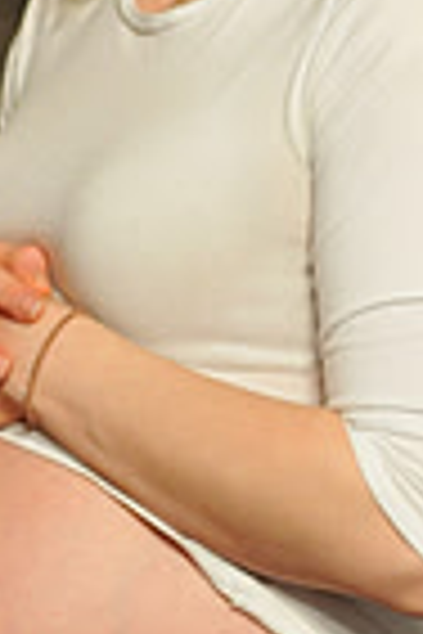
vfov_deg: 6.7
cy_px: 477
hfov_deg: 4.5
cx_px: 214
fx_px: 5428
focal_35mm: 308
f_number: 2.2
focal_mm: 50
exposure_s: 1/125
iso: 800
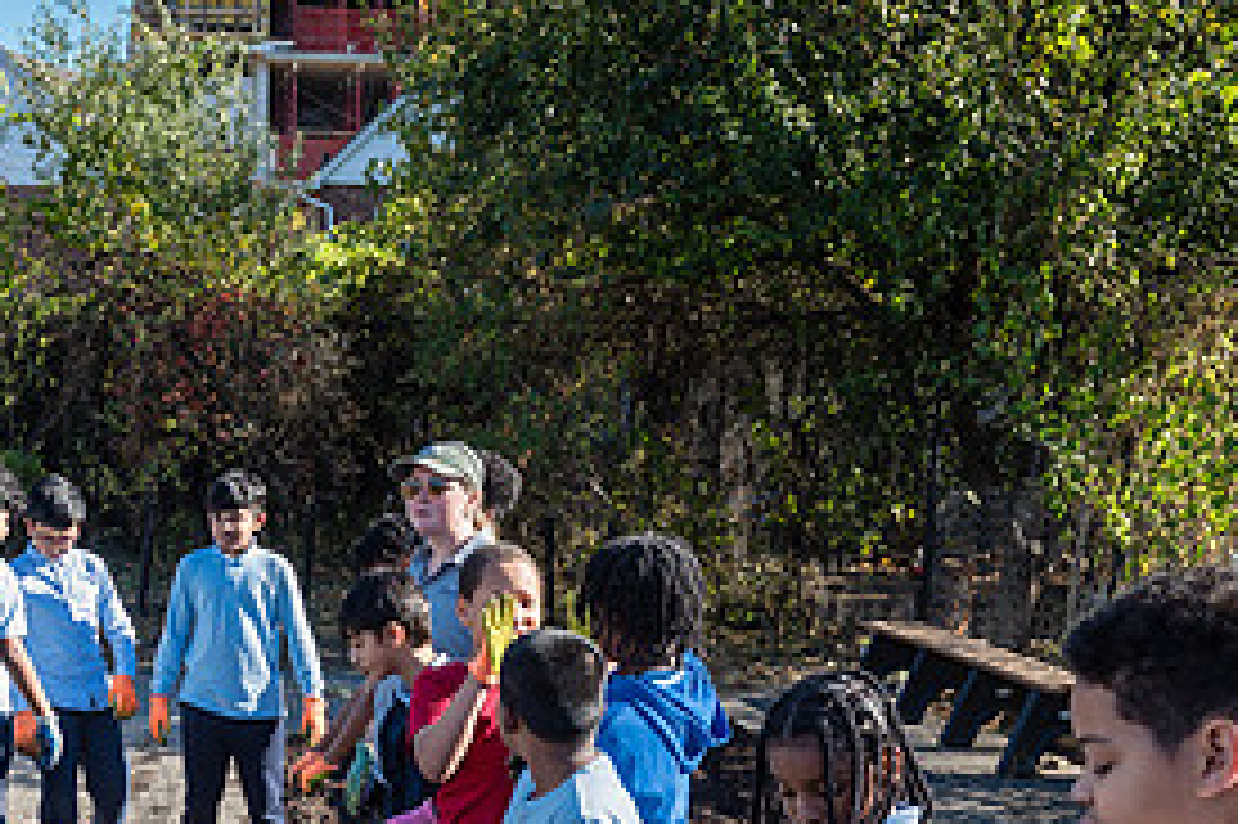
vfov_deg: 24.1
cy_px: 786
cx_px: 205
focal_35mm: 54
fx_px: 1856
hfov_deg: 35.4
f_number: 5
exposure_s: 1/160
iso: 100
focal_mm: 24
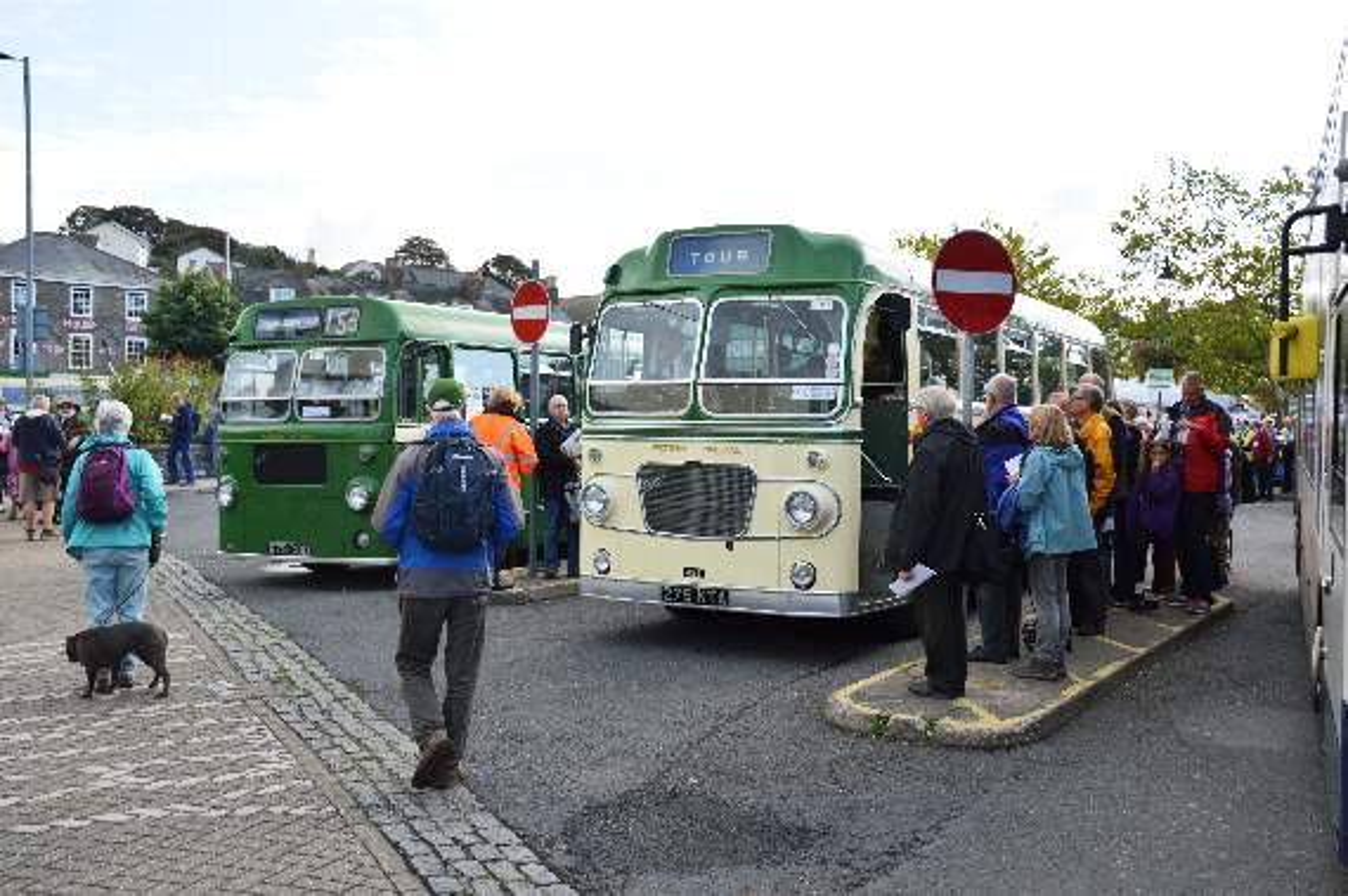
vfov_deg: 38.3
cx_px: 674
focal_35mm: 34
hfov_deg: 55.1
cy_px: 448
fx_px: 1291
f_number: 7.1
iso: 100
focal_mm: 23
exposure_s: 1/200
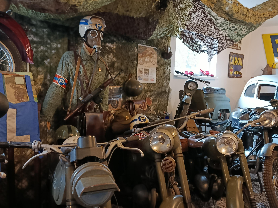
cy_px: 122
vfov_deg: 40.6
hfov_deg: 52.5
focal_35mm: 35
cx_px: 154
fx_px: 281
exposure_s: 1/25
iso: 1335
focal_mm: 5.24
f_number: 1.7
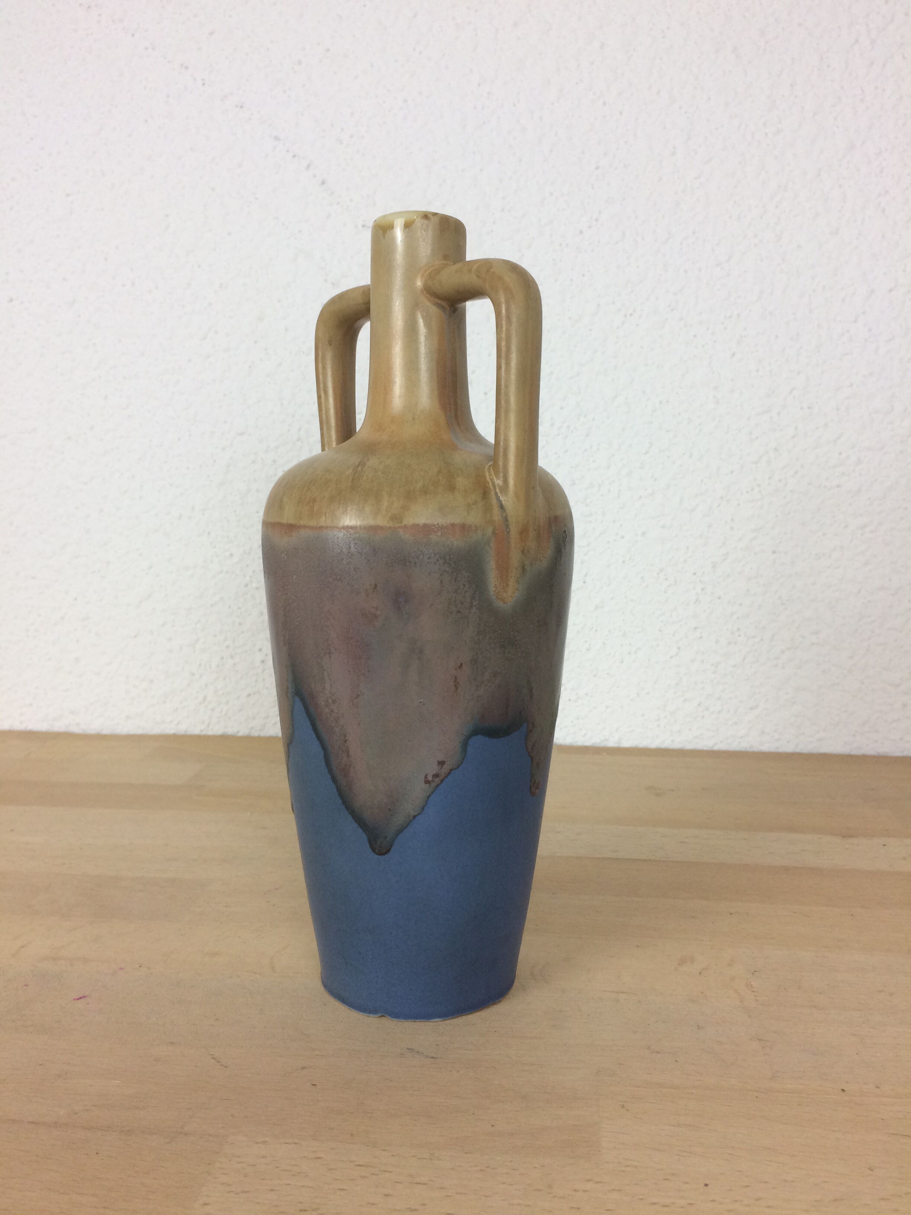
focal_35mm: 29
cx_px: 456
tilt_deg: -7.5
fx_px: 1018
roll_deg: +1.1
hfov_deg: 48.2
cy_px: 608
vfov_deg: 61.7
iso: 64
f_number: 2.2
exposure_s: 1/100
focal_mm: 4.15
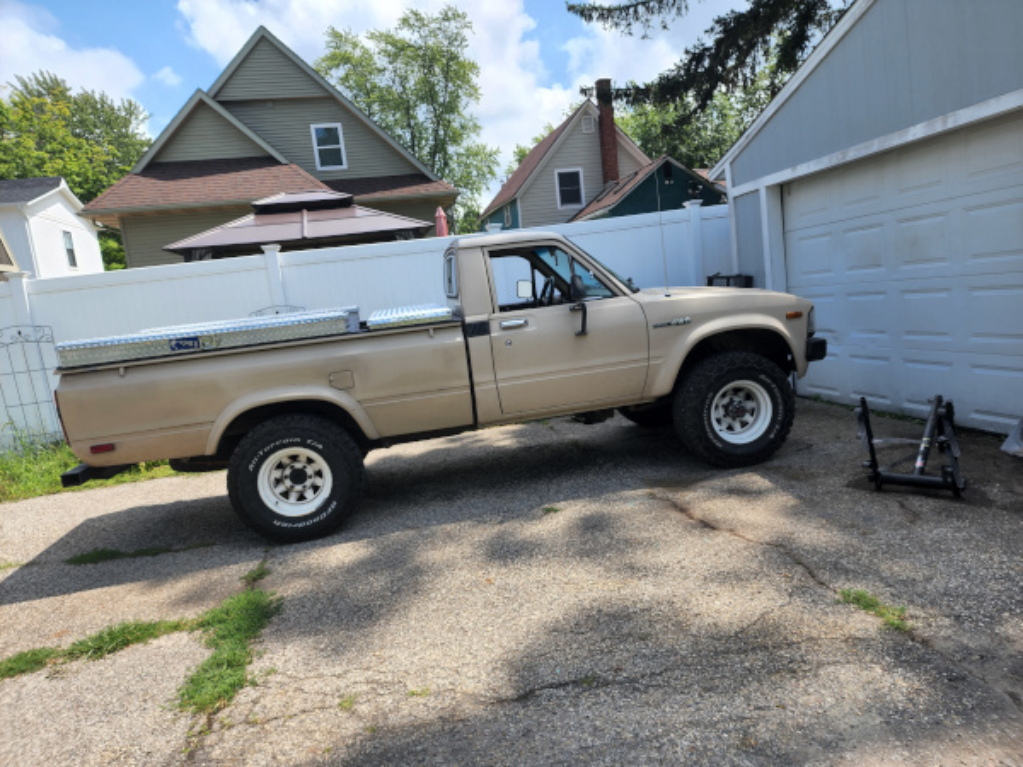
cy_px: 384
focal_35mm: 23
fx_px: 680
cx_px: 512
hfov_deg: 73.9
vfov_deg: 58.9
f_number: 1.8
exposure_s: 1/675
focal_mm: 6.4
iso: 12
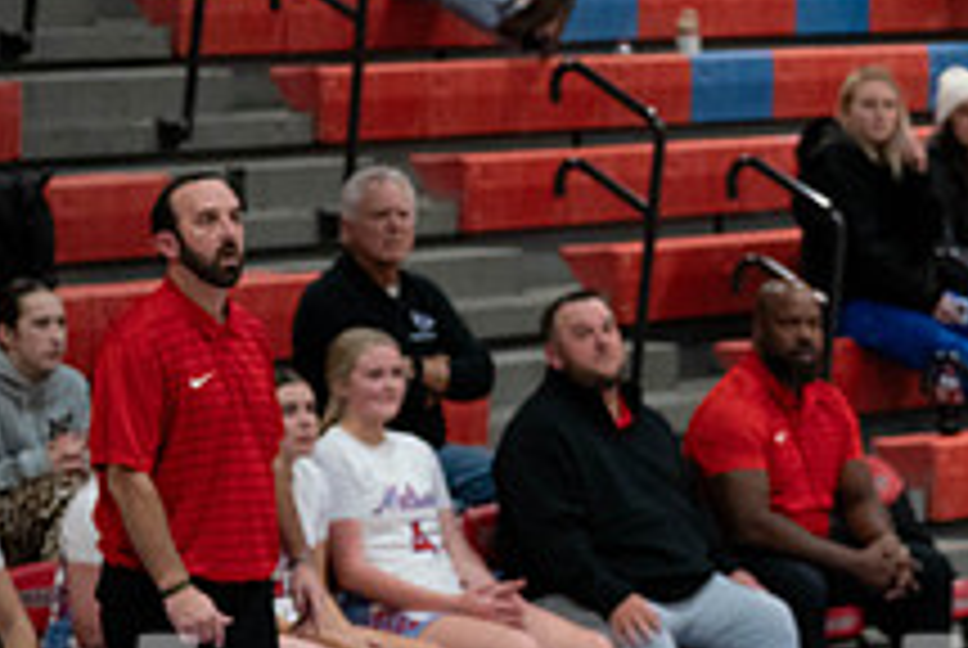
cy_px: 448
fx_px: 5224
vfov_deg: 7.1
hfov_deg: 10.3
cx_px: 1288
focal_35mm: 194
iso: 4000
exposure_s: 1/1000
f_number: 2.8
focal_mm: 72
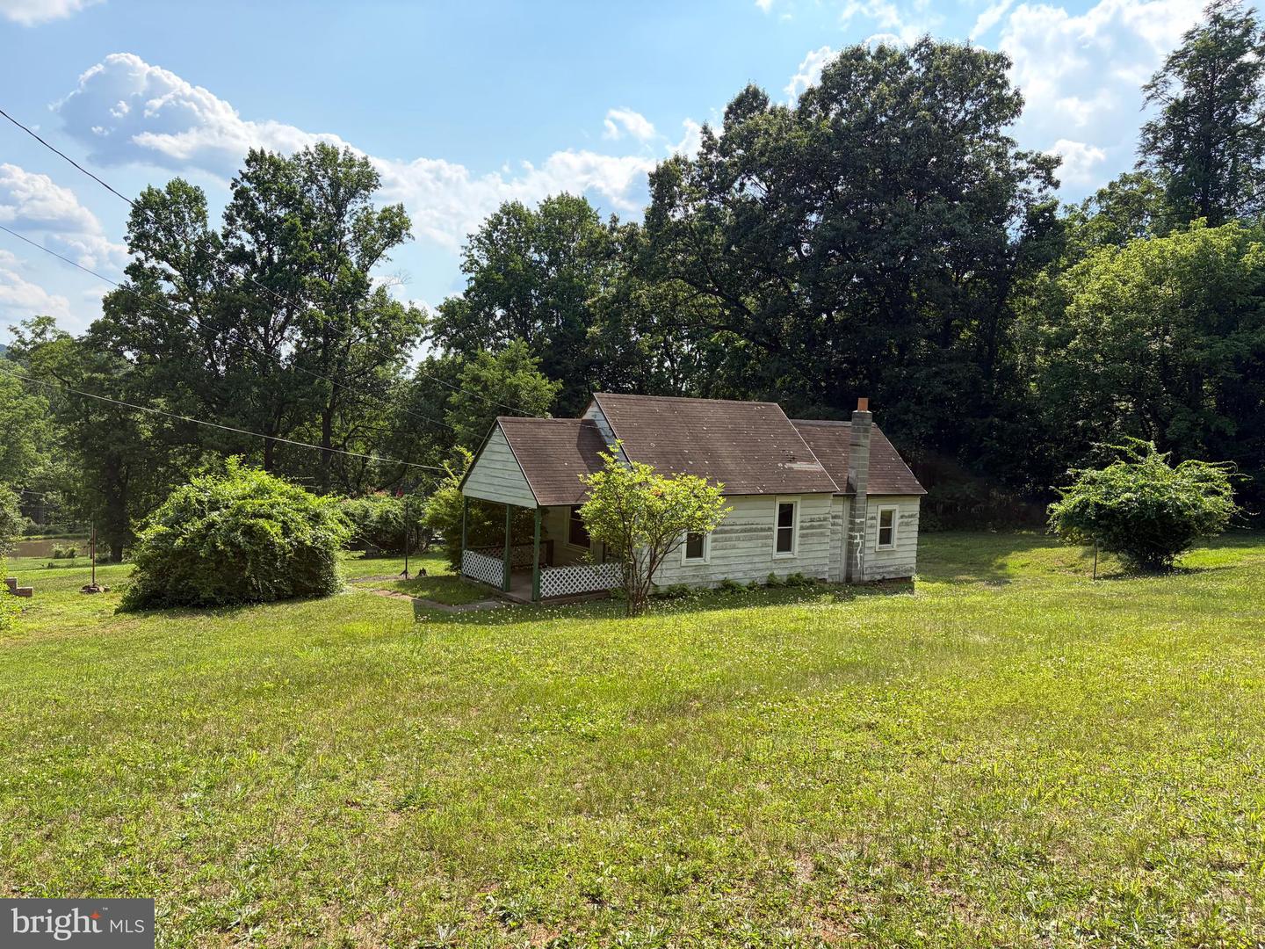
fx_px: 950
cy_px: 474
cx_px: 632
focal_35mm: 26
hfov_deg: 67.3
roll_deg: -2.5
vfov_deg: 53.1
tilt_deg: -2.9
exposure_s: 1/2283
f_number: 1.6
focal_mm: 5.96
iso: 64
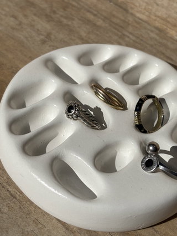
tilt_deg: -47.6
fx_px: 443
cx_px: 93
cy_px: 110
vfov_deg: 29.8
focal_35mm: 65
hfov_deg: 22.6
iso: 25
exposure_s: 1/9091
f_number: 1.6
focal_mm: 5.96
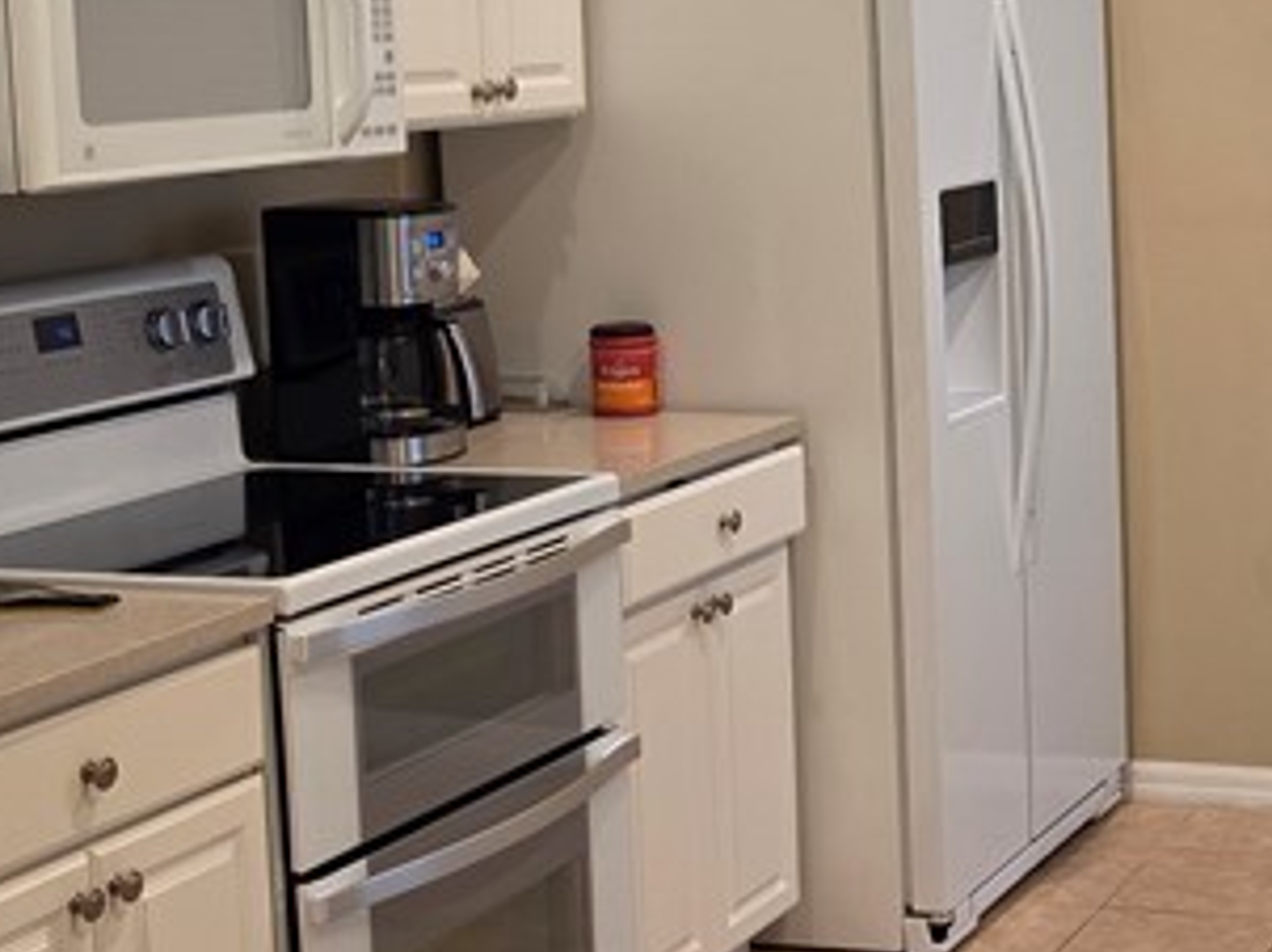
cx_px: 1318
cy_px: 388
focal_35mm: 78
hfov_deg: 23.8
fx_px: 2864
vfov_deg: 18.9
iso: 160
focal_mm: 6.5
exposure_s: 1/120
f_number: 1.4
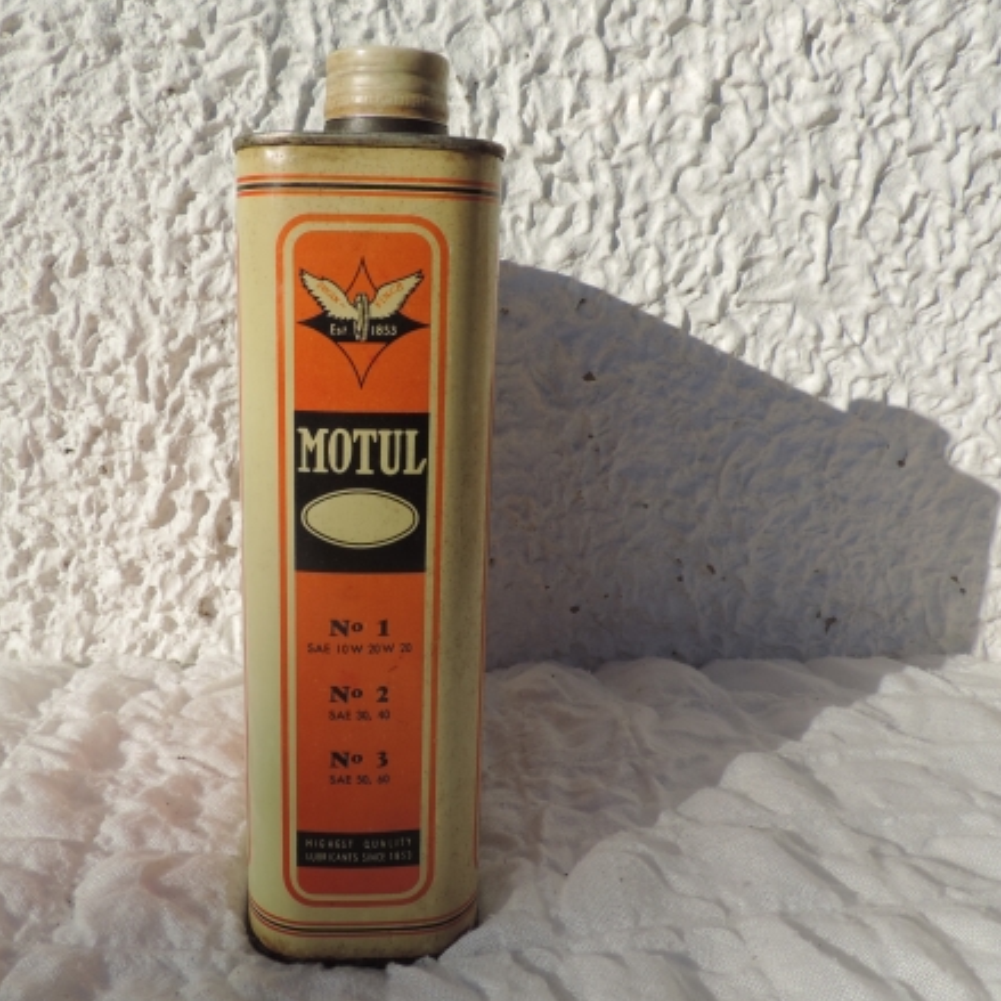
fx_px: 949
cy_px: 490
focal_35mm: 29
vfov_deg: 55.6
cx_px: 399
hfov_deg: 55.2
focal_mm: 4.3
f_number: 3.7
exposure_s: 1/1250
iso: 80
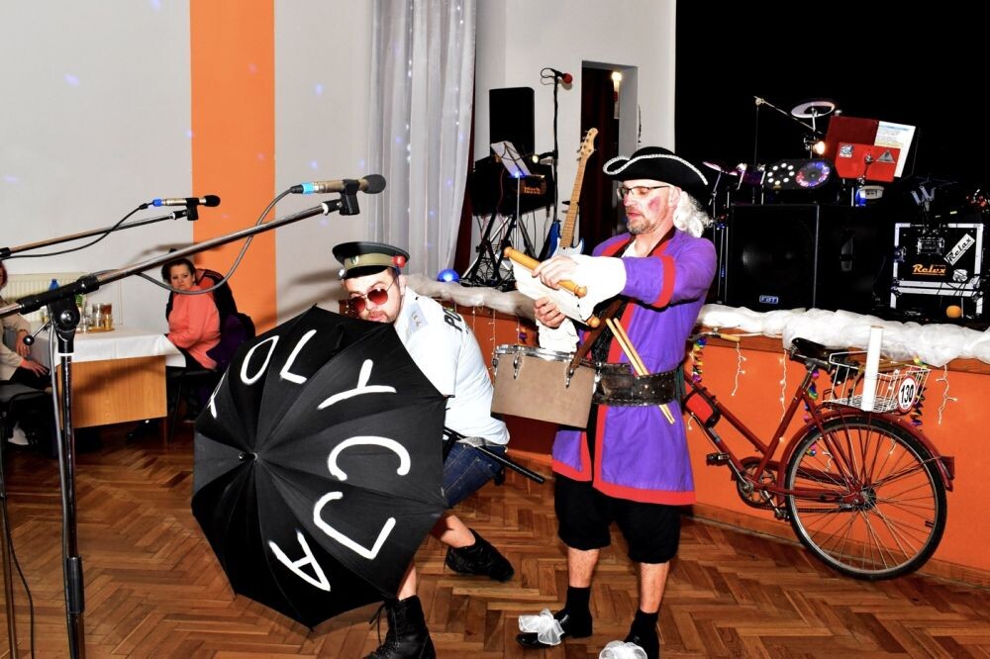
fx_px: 907
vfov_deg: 39.9
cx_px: 495
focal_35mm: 33
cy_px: 330
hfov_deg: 57.2
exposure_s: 1/60
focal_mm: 22
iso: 3200
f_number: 10
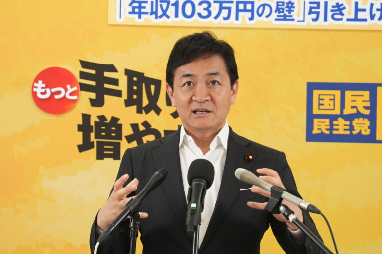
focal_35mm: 300
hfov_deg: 6.9
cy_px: 127
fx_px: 3183
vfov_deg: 4.6
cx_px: 191
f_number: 5.6
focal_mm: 200
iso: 1250
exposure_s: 1/100
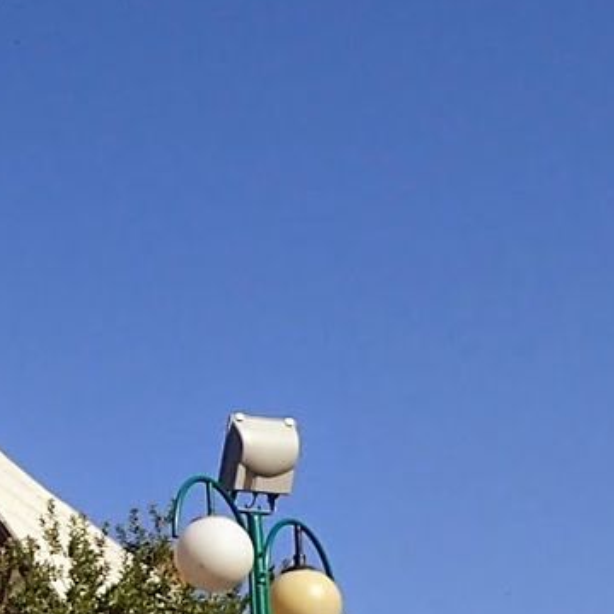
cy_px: 472
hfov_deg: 13.2
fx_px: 2368
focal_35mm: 118
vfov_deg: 14.7
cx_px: -512
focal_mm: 4.5
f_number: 8
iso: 100
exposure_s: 1/250
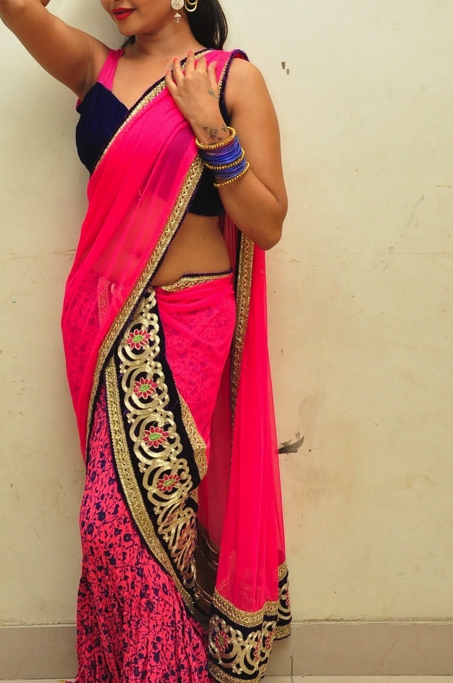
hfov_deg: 21.8
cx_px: 157
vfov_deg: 32.4
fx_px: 1174
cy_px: 338
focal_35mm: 62
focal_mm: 30
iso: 1600
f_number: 7.1
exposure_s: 1/125
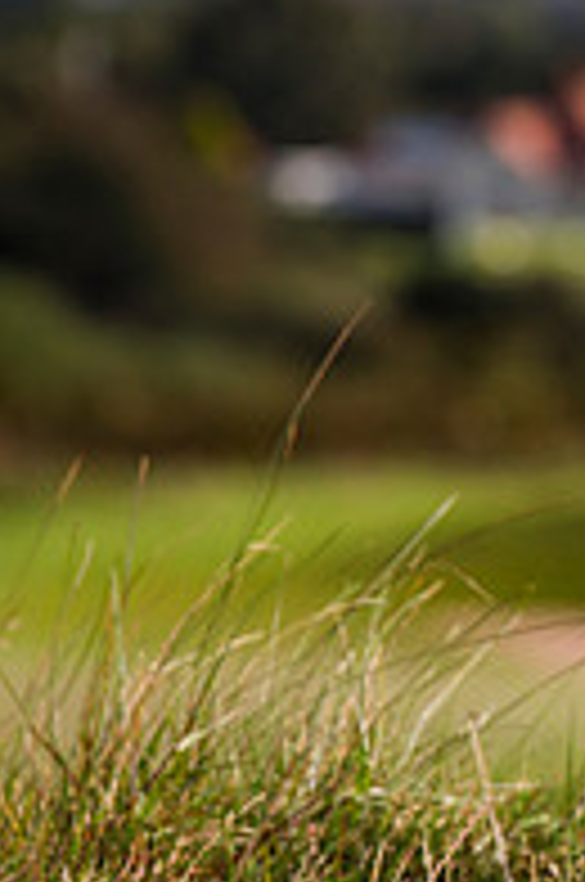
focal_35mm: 534
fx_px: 13061
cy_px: 673
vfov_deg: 3.9
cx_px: 1264
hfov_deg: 2.6
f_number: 10
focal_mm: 180
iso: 125
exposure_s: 1/160
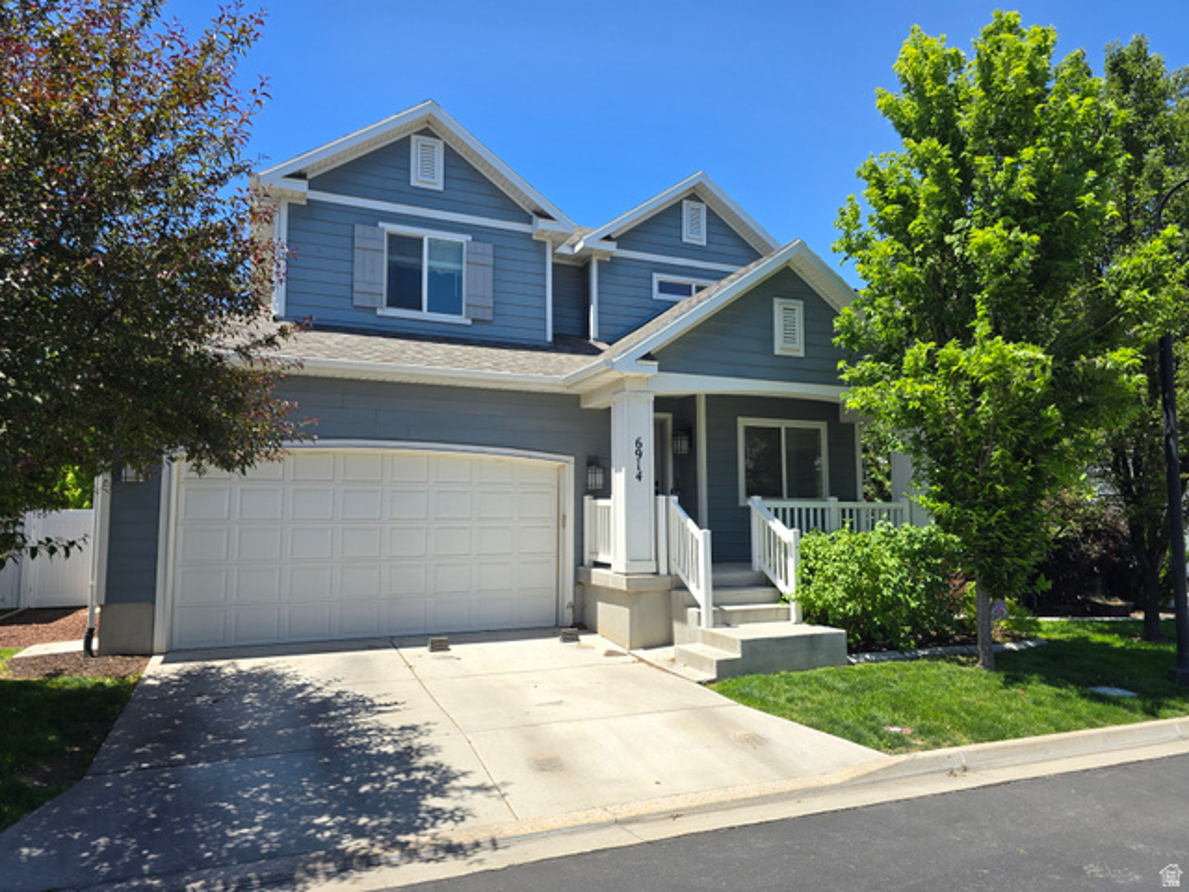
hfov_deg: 73.9
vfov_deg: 58.9
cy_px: 446
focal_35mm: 23
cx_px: 594
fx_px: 790
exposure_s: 1/453
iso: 12
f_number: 1.7
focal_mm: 6.3
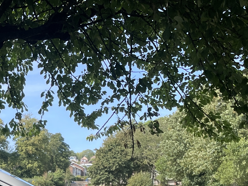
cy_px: 265
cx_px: -36
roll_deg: +0.8
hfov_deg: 21.6
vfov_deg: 16.1
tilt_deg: -3.5
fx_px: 609
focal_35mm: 85
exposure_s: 1/1182
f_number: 1.6
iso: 32
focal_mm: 4.2
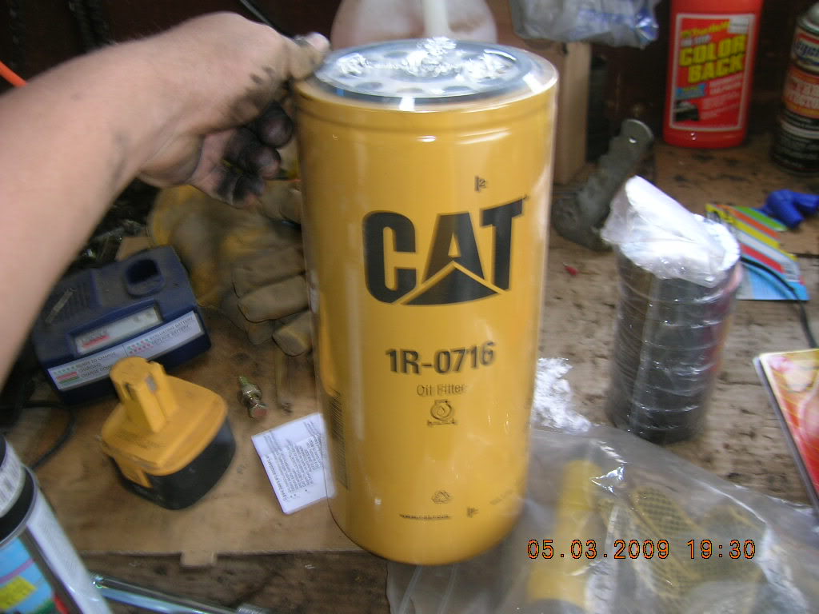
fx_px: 804
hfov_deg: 54.0
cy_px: 307
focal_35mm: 34
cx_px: 410
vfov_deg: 41.8
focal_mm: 5.7
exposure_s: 1/30
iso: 50
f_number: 2.9
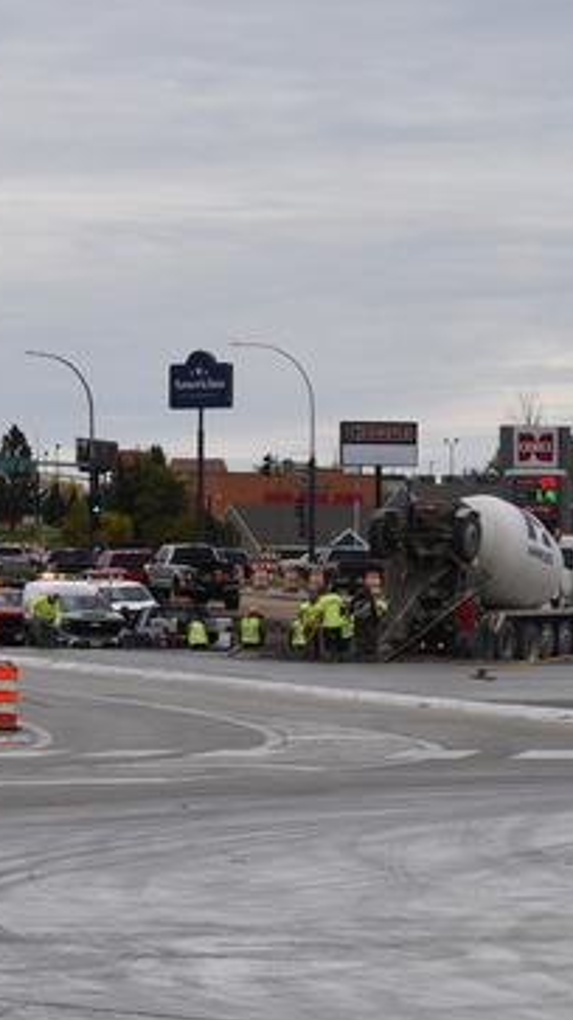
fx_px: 2406
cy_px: 514
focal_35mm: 89
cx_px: 610
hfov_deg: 13.3
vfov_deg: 23.9
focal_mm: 55
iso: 200
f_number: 10
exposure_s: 1/400
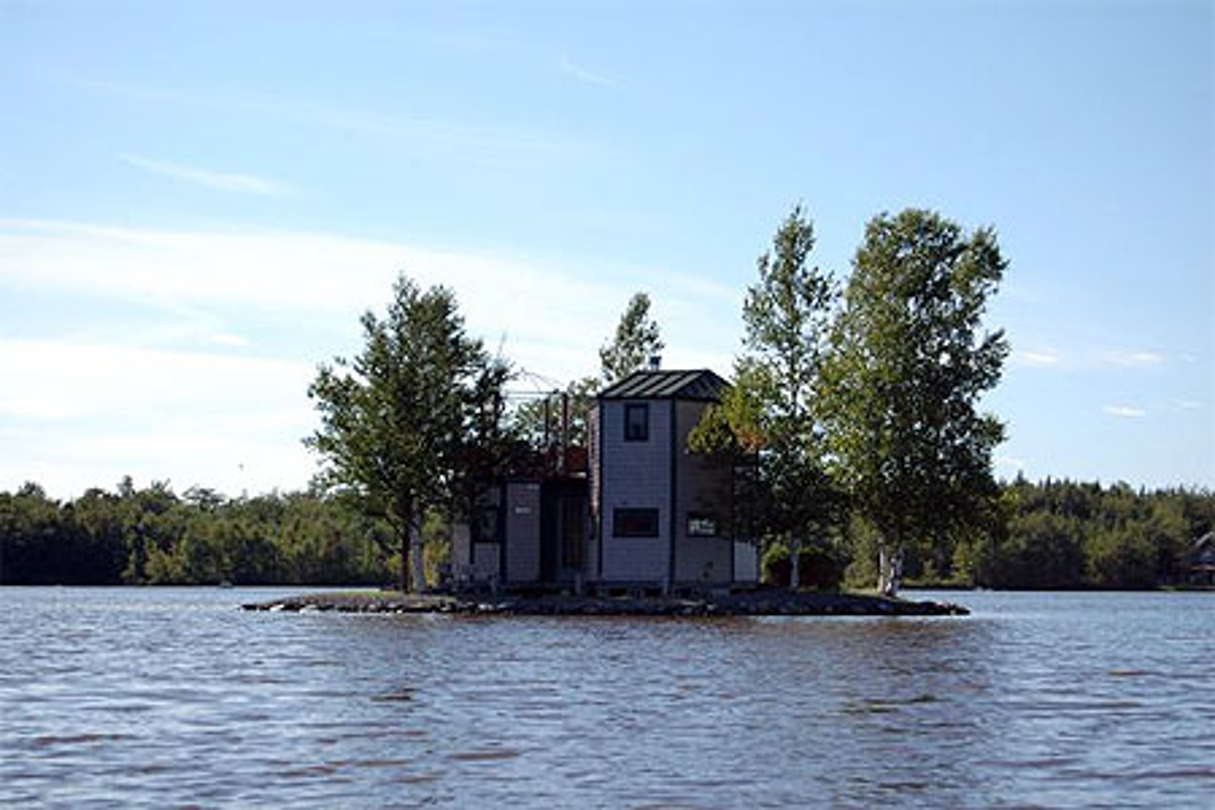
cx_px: 608
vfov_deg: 16.6
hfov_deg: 24.6
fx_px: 2784
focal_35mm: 82
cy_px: 405
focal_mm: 55
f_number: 5.6
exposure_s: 1/640
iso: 200
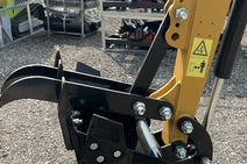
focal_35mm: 57
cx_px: 167
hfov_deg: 34.7
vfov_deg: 23.7
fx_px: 391
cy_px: 87
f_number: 1.8
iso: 25
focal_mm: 3
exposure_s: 1/674
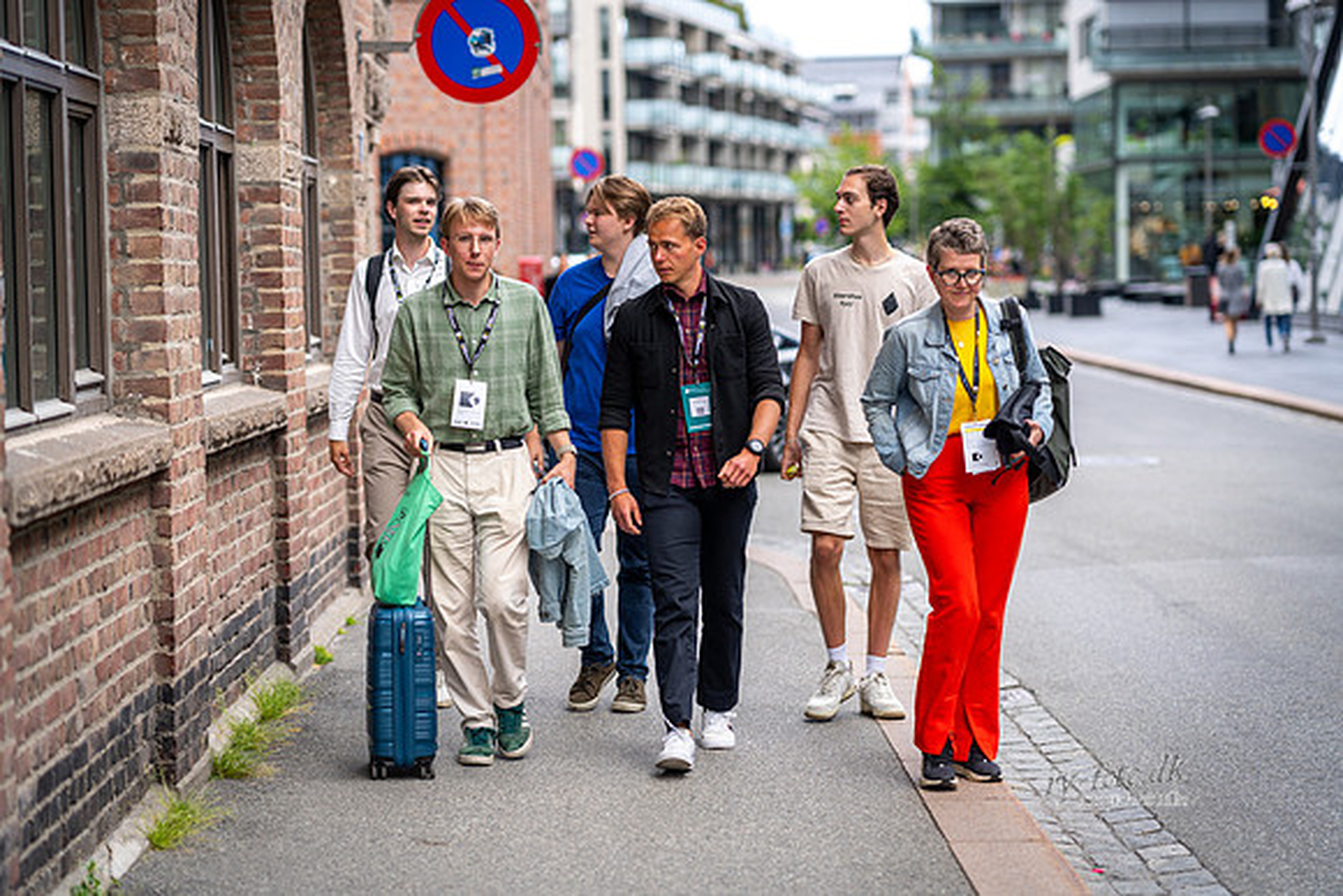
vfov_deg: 16.1
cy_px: 448
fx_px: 3172
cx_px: 672
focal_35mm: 85
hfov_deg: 23.9
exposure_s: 1/400
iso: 80
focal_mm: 85
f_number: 2
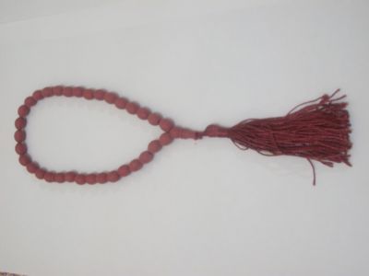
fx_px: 533
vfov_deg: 29.1
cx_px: 184
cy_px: 138
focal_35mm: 50
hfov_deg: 38.2
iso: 188
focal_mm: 8.8
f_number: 3.6
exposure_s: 1/8
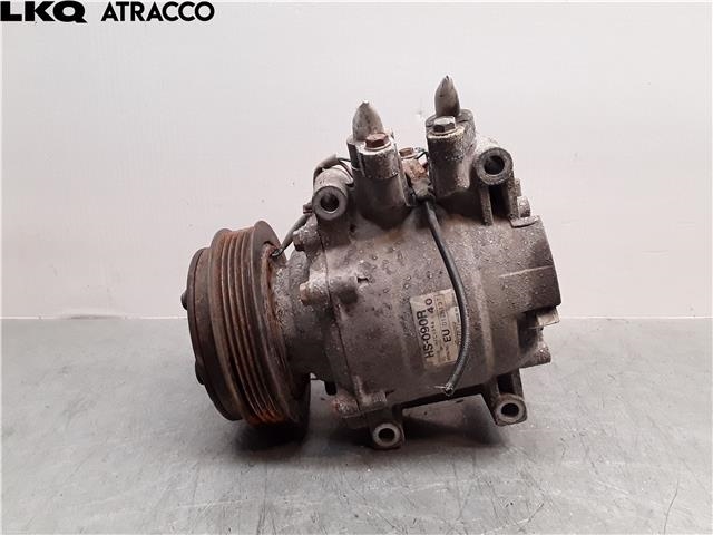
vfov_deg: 49.7
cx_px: 356
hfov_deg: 63.4
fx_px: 577
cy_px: 268
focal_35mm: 28
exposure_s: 1/100
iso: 100
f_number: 1.9
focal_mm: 2.91
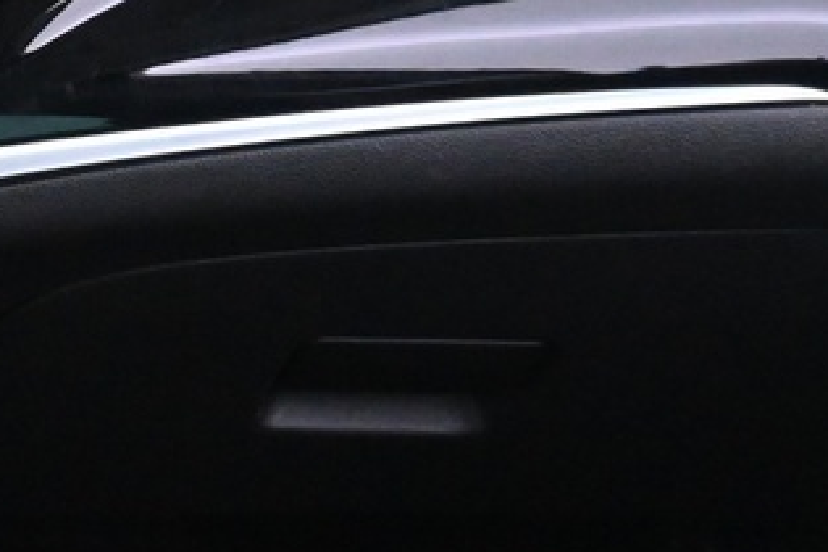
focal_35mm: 139
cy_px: 618
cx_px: -665
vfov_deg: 9.8
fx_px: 3197
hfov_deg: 13.3
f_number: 3.5
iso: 2800
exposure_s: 1/30
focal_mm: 18
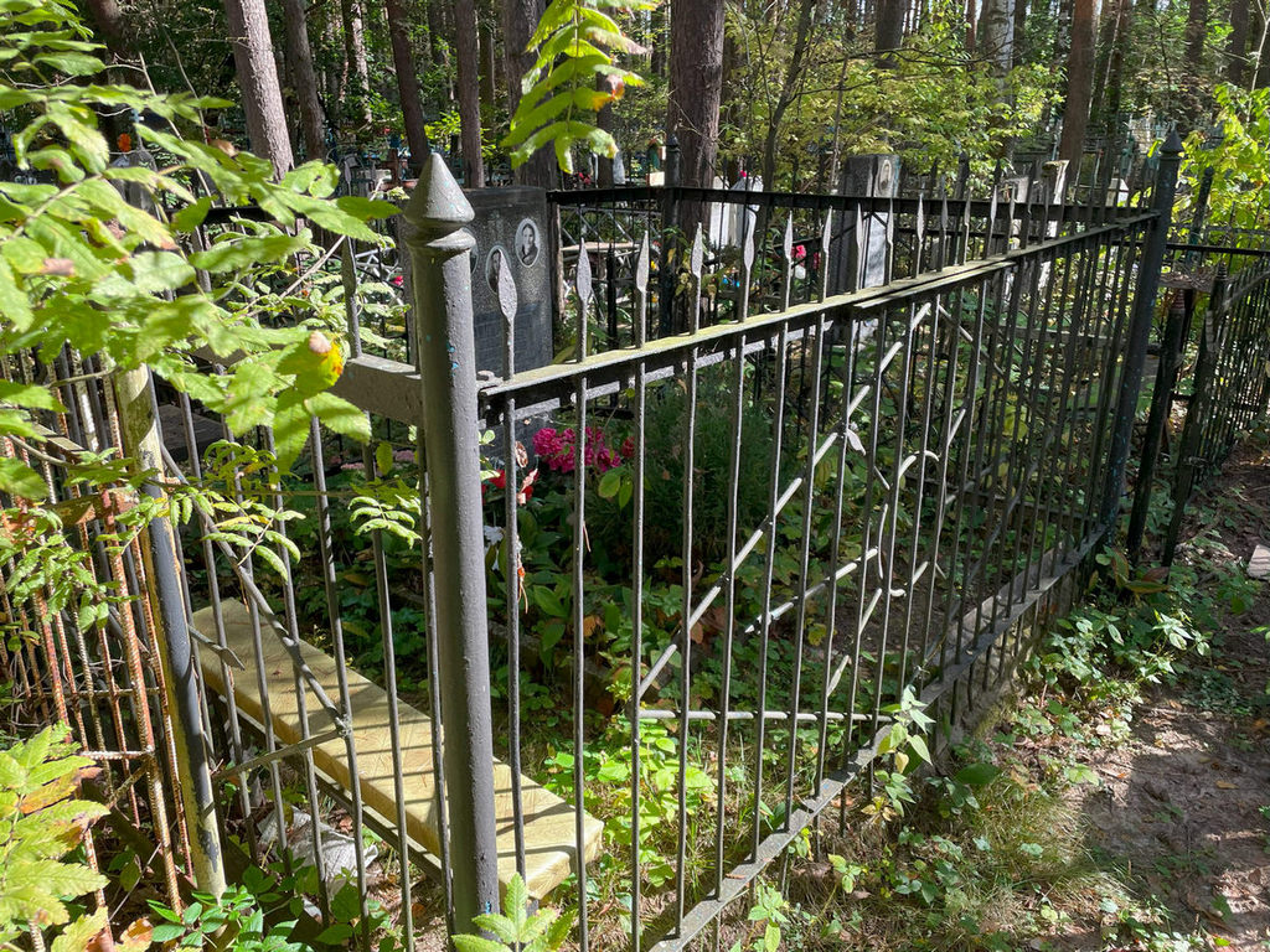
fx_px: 954
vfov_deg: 53.1
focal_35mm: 26
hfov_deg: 67.3
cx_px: 635
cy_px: 476
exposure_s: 1/449
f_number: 1.6
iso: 32
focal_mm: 4.2
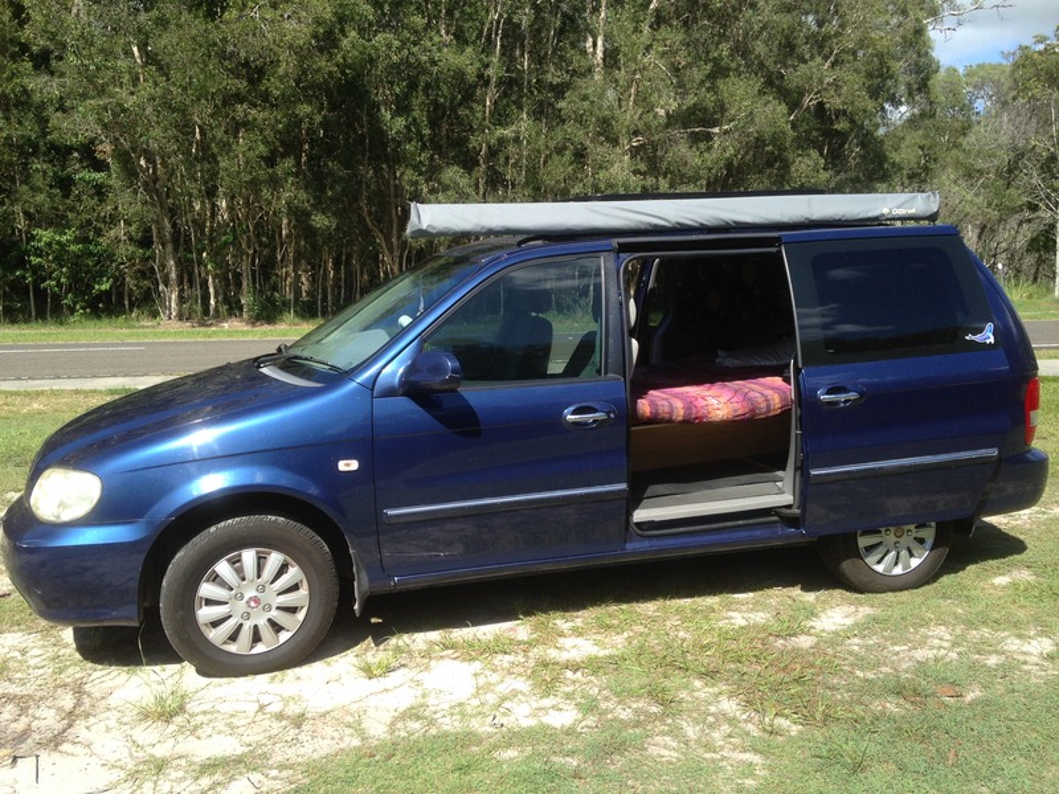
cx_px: 530
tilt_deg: -5.0
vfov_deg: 42.9
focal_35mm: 33
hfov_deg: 55.4
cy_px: 397
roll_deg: -1.6
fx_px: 1010
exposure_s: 1/809
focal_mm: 4.12
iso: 50
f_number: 2.4
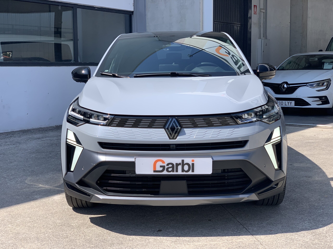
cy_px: 124
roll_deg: -0.7
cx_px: 166
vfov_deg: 28.0
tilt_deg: -5.3
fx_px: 500
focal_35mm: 52
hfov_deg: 36.8
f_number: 2.4
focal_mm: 6
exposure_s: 1/727
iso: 16
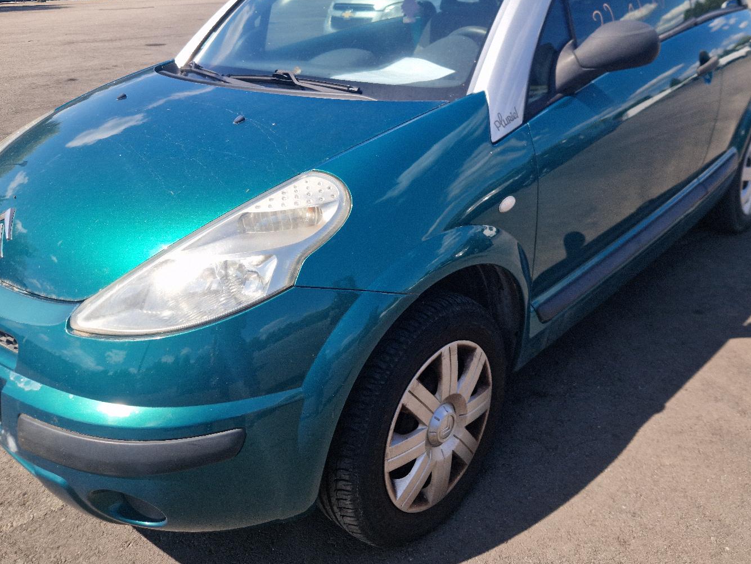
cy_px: 197
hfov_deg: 58.3
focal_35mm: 31
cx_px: 398
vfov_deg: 44.9
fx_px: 673
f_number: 1.8
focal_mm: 5.4
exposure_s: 1/1000
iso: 50
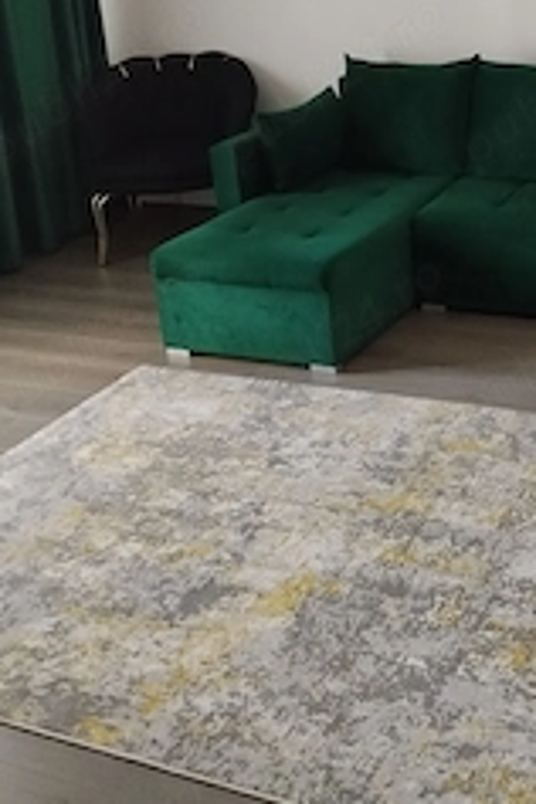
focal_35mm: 51
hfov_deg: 25.9
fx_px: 1139
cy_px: 139
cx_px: 451
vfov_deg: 37.2
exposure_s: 1/20
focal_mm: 4.22
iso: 800
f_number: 1.8
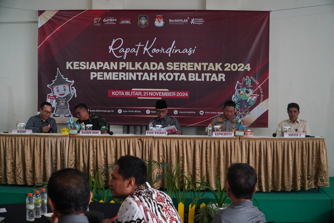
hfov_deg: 35.9
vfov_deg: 24.4
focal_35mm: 56
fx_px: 515
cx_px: 167
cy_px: 112
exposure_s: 1/60
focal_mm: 37
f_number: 5.6
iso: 2000
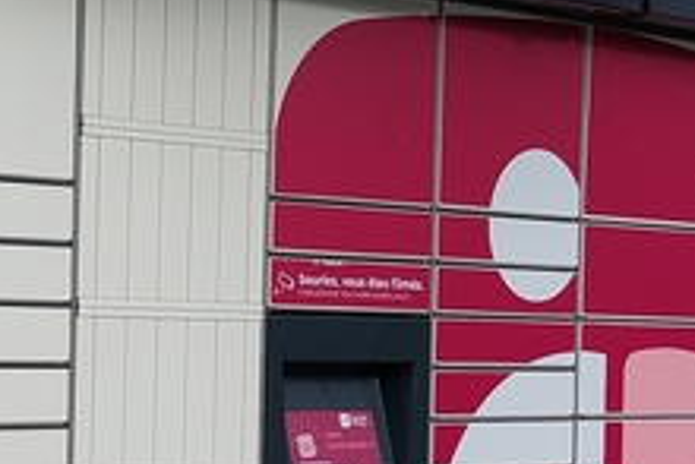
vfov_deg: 12.5
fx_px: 2106
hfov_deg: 18.4
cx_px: 38
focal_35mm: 109
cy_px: 379
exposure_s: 1/751
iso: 40
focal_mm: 5.23
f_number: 1.8
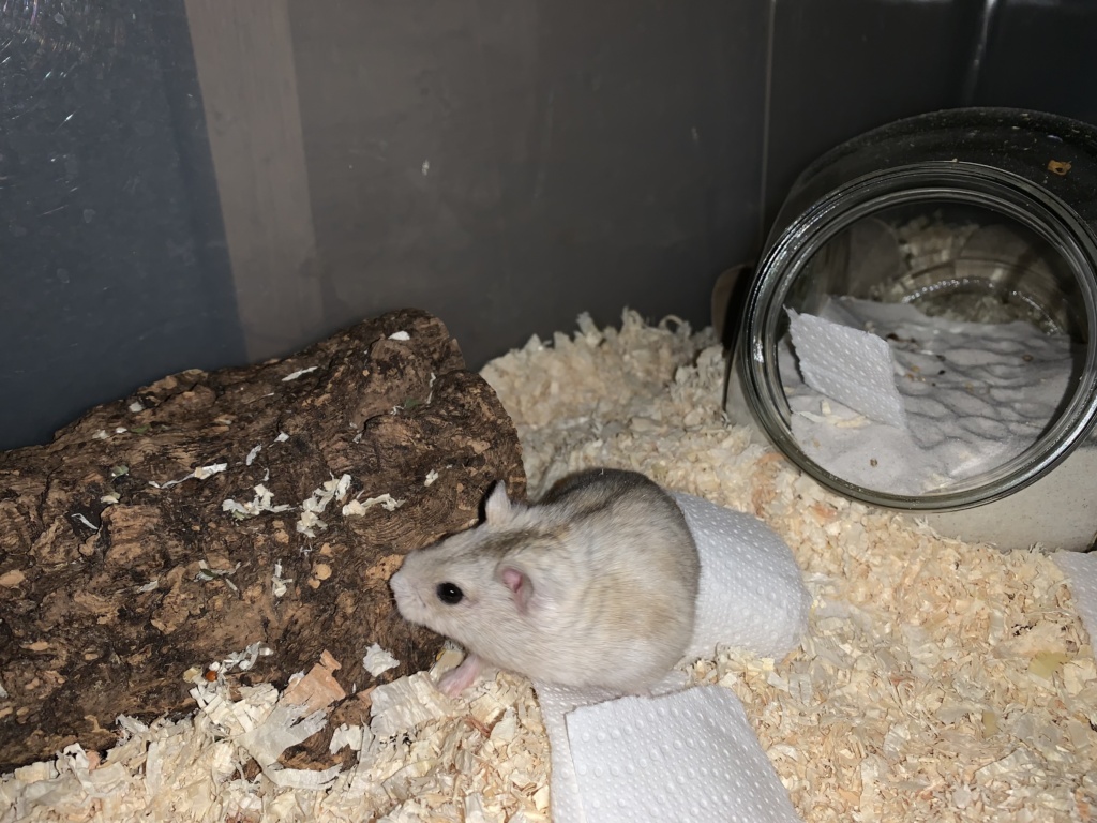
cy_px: 412
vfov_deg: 53.1
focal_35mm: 26
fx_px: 824
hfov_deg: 67.3
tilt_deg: -32.9
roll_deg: -1.5
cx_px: 548
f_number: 1.8
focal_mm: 4.25
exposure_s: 1/49
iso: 25
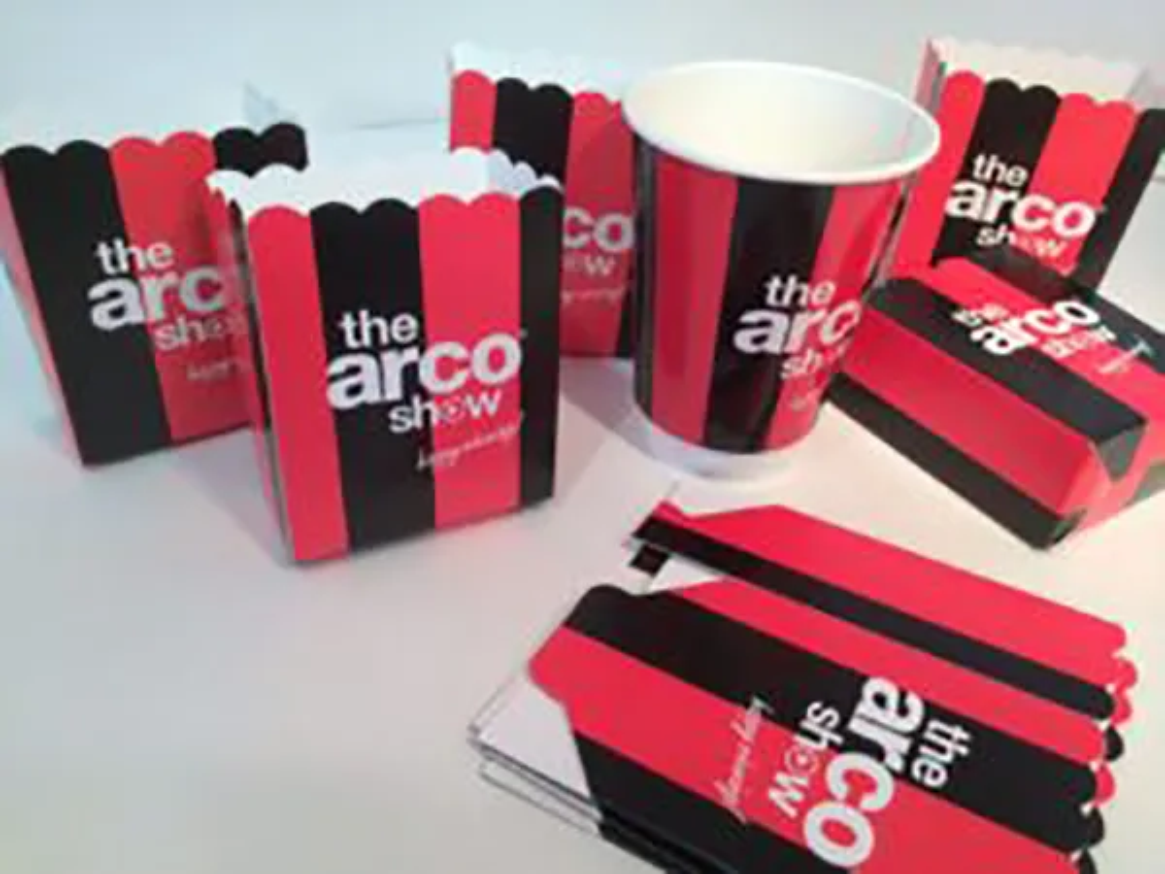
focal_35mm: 30
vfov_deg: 46.8
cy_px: 437
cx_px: 582
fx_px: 1010
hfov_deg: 60.0
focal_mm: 4.12
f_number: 2.2
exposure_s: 1/50
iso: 40
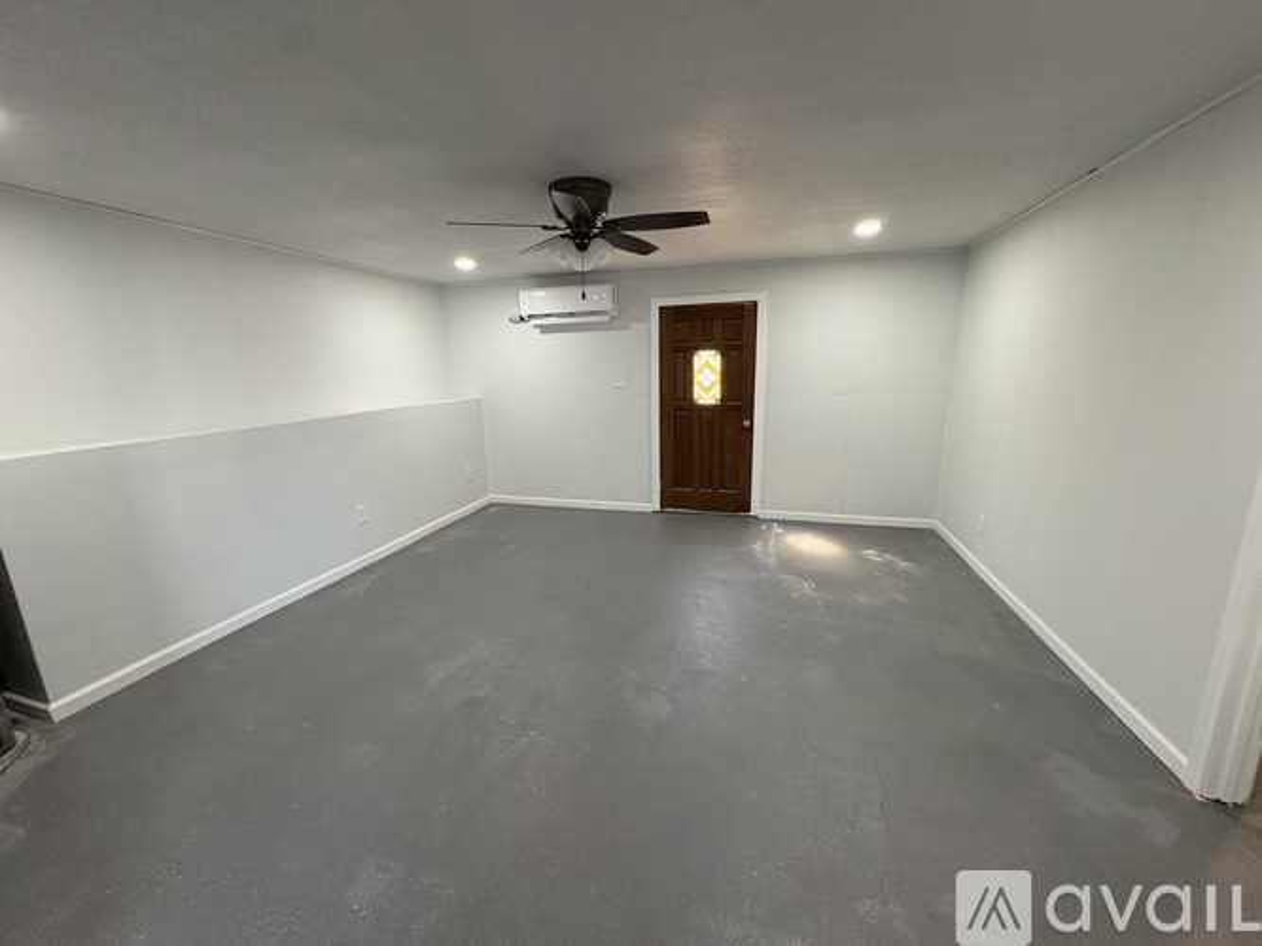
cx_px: 631
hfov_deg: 102.1
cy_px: 473
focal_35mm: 14
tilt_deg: -12.6
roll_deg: +1.1
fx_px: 510
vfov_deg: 85.7
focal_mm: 2.22
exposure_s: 1/60
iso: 200
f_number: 2.2
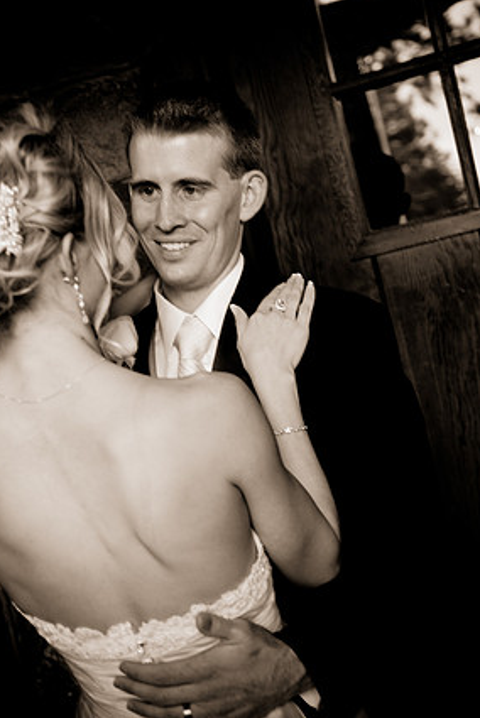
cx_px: 246
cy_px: 341
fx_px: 1078
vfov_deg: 36.8
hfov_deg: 25.1
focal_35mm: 54
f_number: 2.8
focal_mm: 34
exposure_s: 1/30
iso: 200
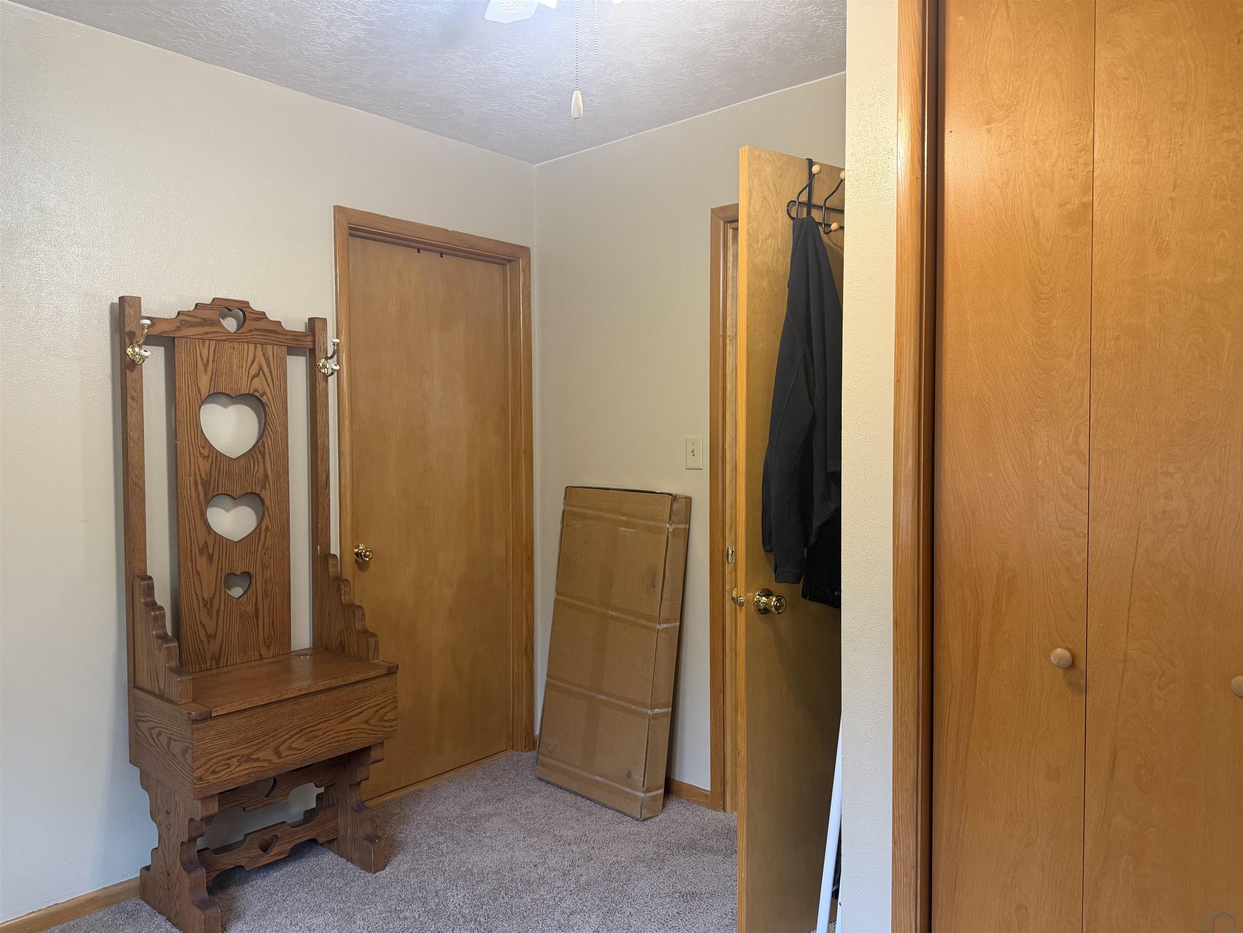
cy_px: 466
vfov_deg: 56.8
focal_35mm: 24
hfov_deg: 71.6
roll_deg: +1.2
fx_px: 862
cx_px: 622
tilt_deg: -3.2
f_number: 1.78
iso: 320
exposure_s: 1/60
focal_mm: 6.76
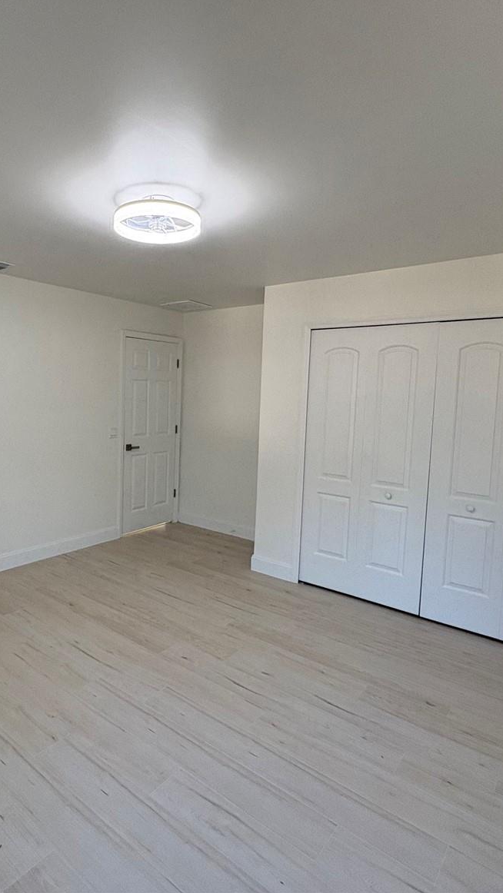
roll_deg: -1.5
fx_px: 498
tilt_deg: -5.5
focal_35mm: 21
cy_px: 433
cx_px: 157
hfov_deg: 52.3
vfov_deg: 83.8
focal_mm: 2.22
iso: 125
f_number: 2.2
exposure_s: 1/99
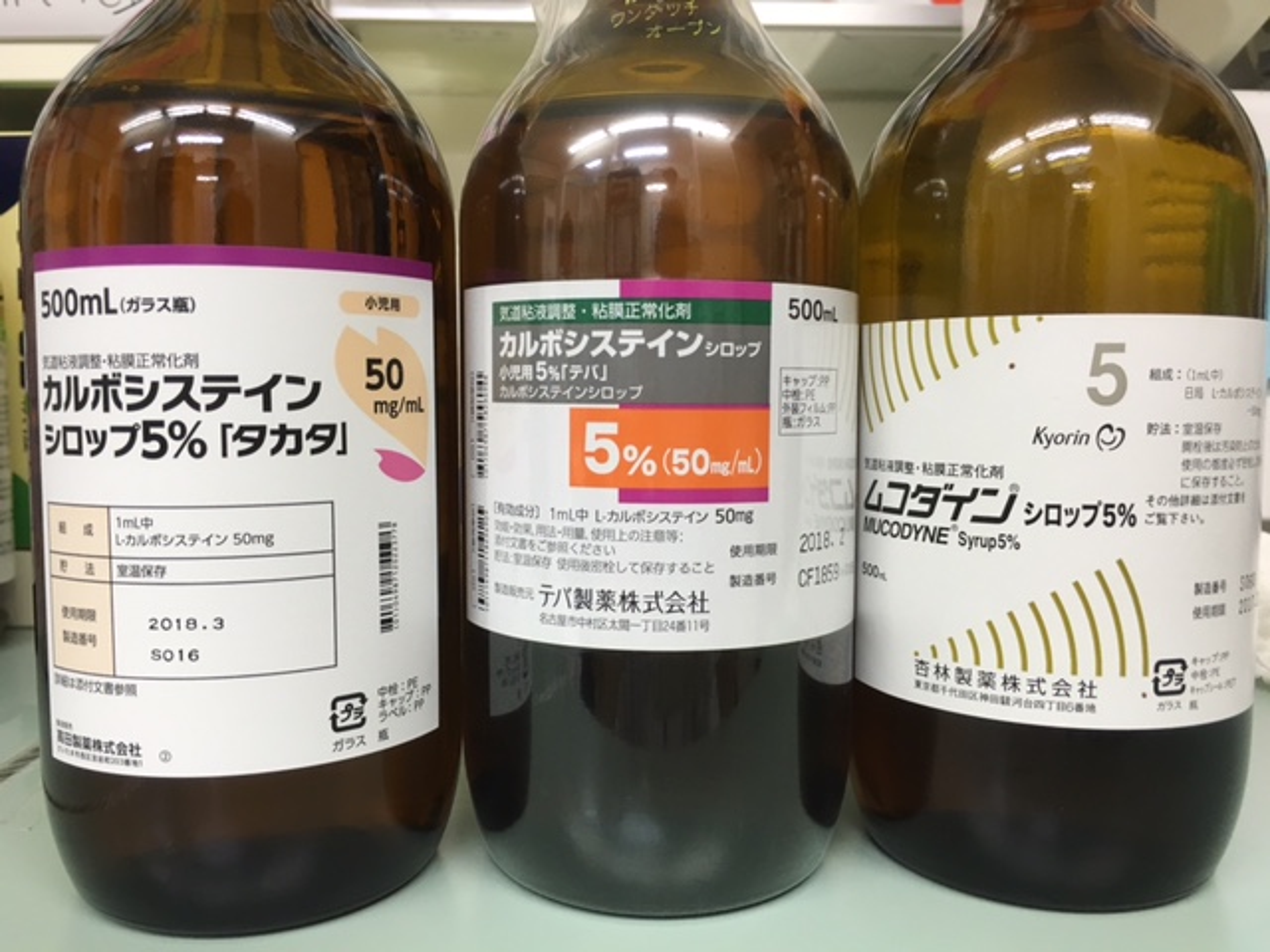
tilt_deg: -5.2
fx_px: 1064
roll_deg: +0.0
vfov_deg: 48.2
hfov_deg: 61.7
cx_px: 635
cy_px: 476
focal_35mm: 29
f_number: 2.2
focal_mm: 4.15
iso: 50
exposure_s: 1/33
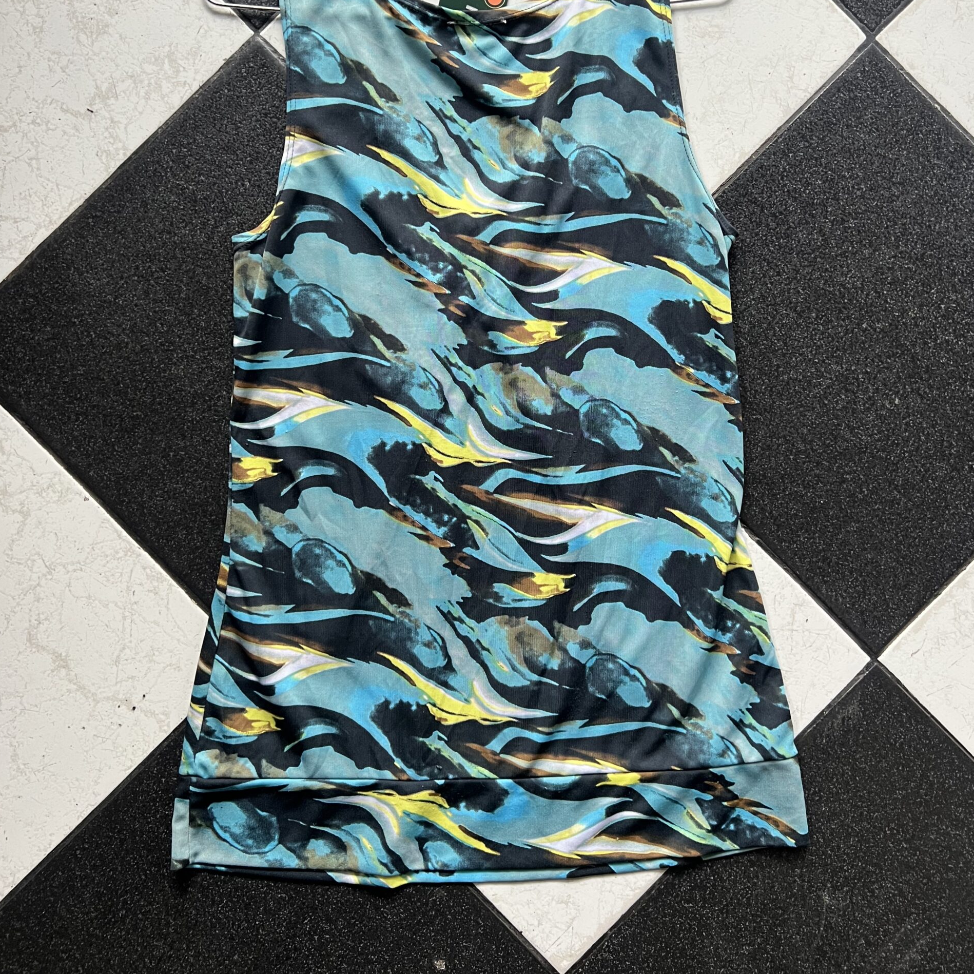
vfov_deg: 51.8
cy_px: 350
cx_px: 486
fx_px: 987
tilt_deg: -88.9
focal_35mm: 31
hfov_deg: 52.5
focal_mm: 5.7
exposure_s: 1/97
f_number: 1.5
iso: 125
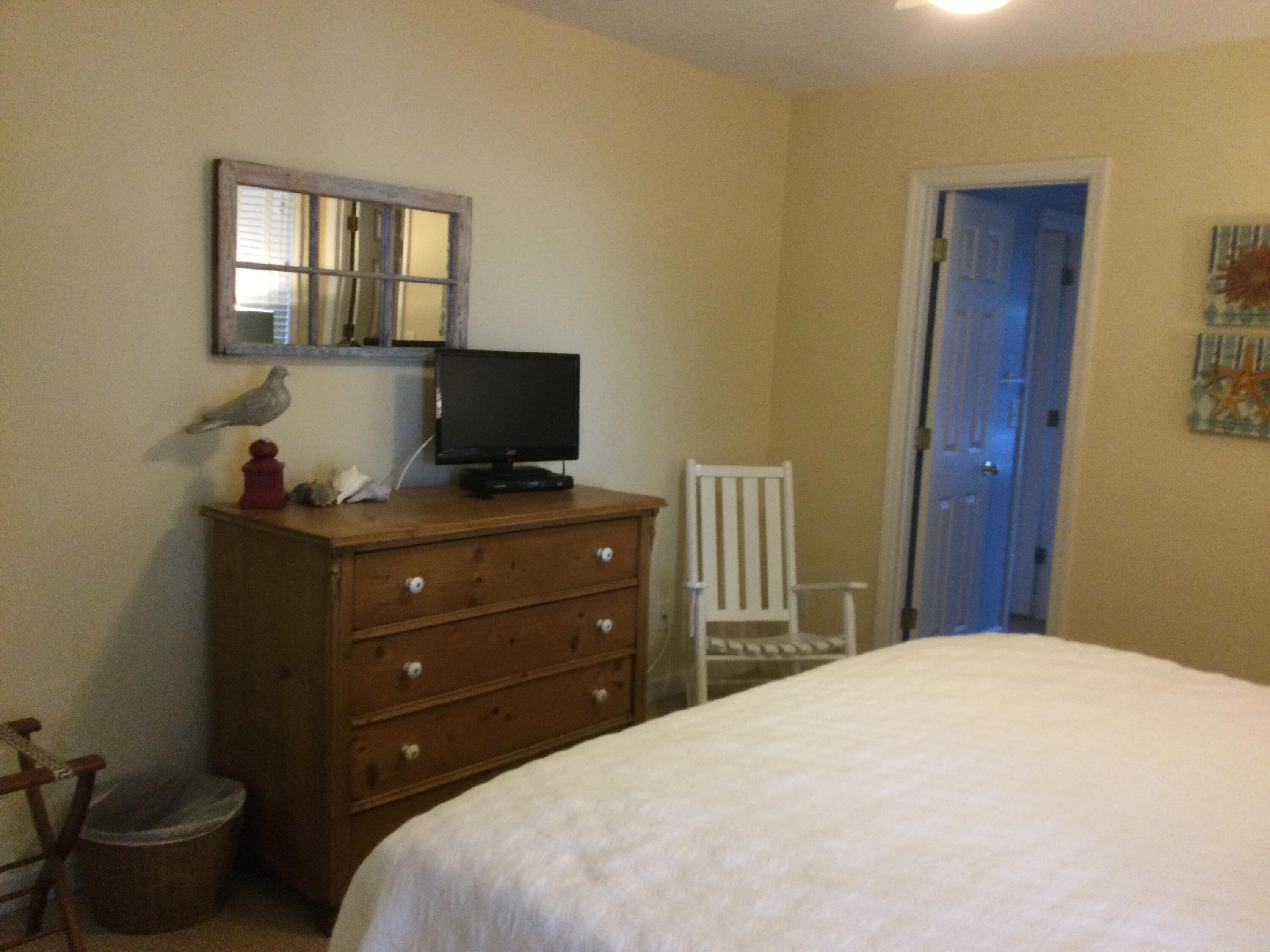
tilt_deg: -7.3
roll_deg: -4.3
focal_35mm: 31
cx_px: 635
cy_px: 476
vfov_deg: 45.4
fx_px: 1137
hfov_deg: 58.4
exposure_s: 1/33
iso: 160
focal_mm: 3.3
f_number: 2.4
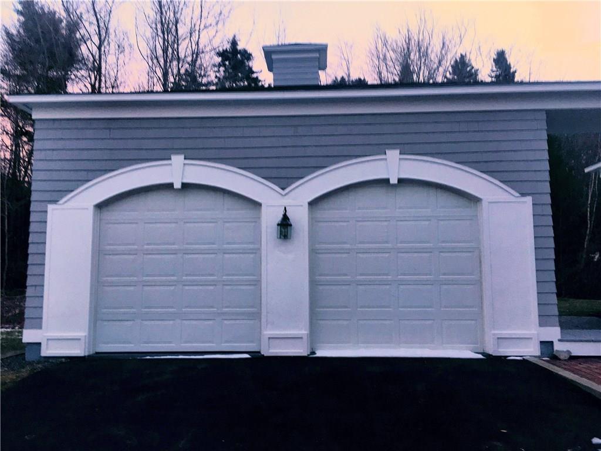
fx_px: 503
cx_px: 300
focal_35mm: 29
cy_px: 226
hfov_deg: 61.7
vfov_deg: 48.2
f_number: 2.2
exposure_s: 1/30
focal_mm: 4.15
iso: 80
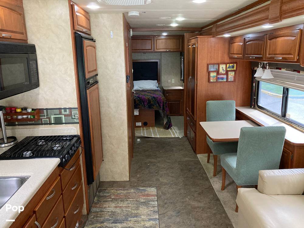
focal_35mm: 28
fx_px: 246
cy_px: 114
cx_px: 152
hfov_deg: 63.4
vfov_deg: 49.7
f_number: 1.8
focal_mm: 3.99
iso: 320
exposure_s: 1/47
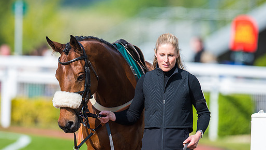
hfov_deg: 3.9
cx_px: 121
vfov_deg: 2.2
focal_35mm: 551
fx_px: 3886
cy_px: 87
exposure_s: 1/1000
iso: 160
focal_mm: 400
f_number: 5
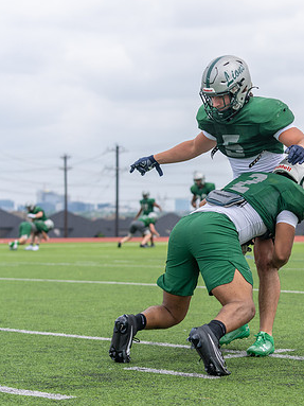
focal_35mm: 102
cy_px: 202
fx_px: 1195
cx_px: 246
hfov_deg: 14.4
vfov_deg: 19.3
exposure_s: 1/1250
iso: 160
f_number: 3.5
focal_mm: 70
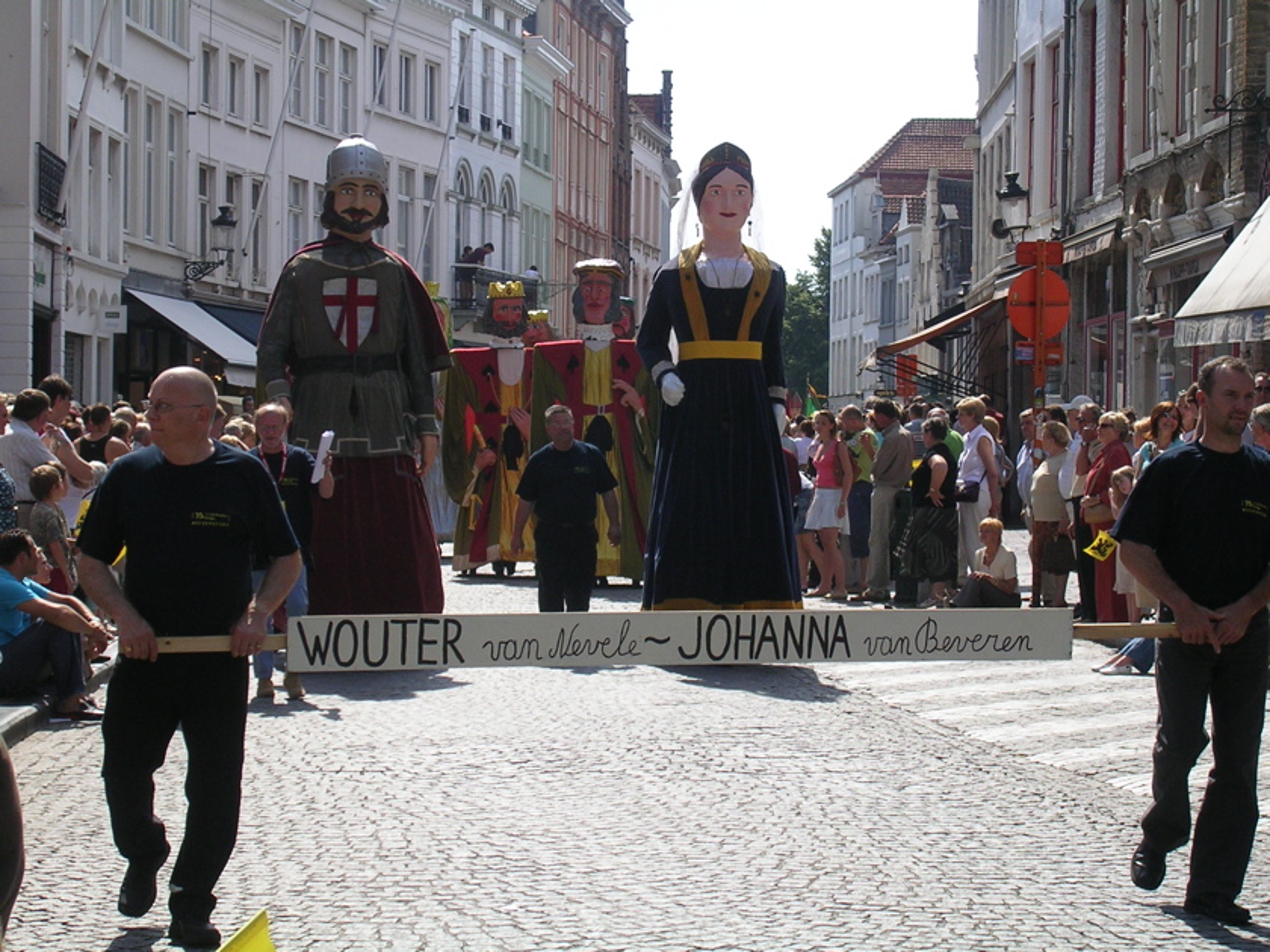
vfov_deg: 15.6
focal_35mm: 95
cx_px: 635
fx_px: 3485
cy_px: 476
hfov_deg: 20.7
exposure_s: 1/380
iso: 50
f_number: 4.4
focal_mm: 14.5
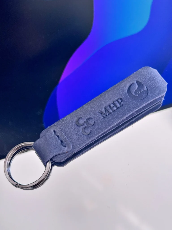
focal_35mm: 48
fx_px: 318
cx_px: 86
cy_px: 115
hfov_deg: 30.3
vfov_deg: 39.7
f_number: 1.78
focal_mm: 6.76
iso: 64
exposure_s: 1/549
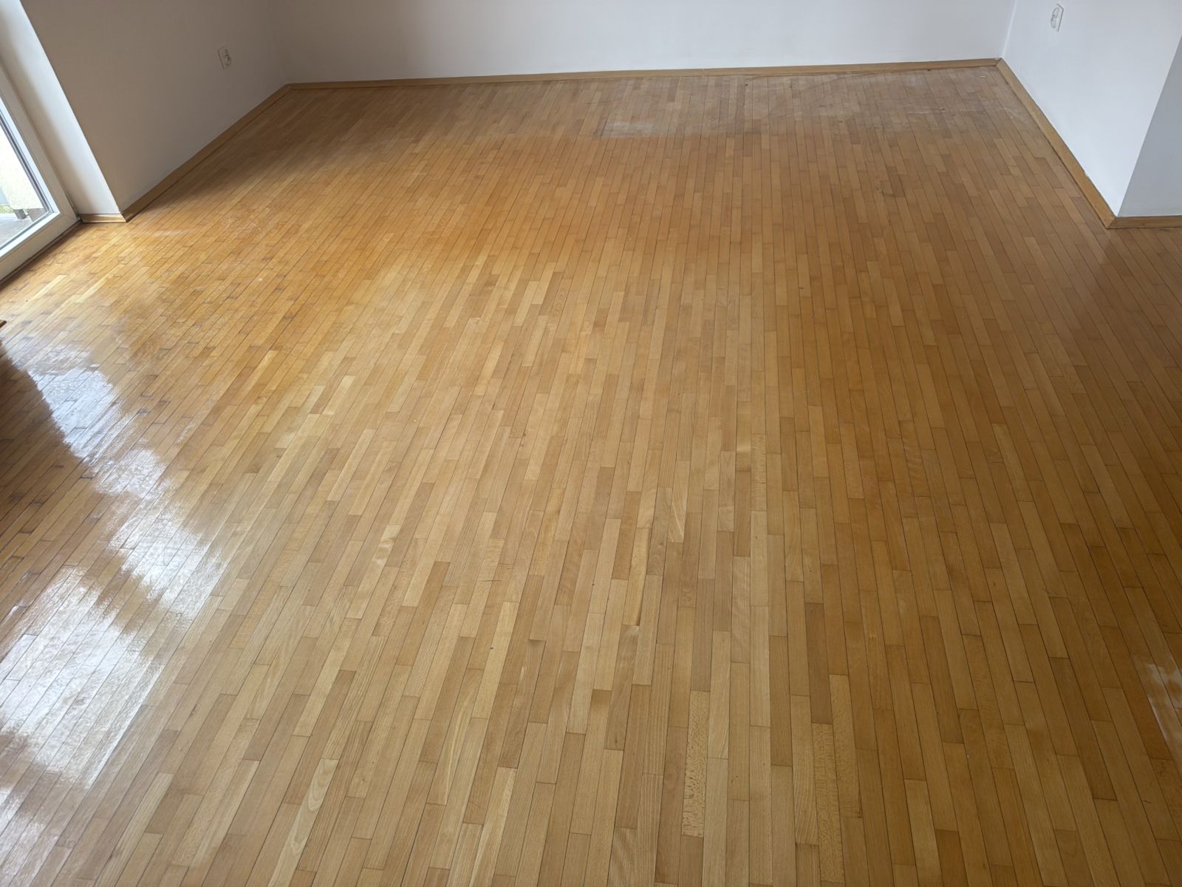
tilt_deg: -39.7
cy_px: 444
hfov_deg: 71.6
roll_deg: +6.7
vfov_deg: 56.8
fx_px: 820
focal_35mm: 24
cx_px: 591
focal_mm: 6.76
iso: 80
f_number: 1.78
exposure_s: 1/121
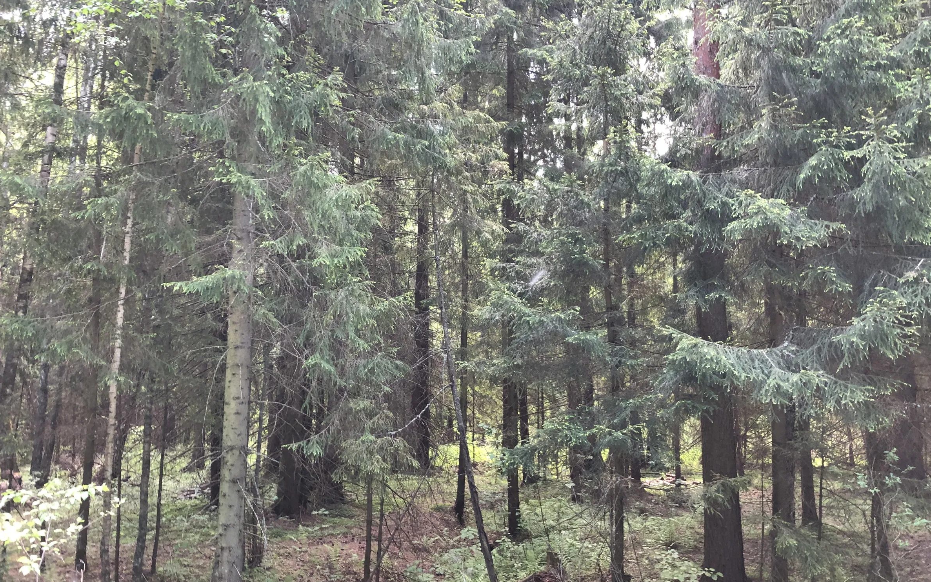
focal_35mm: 30
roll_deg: +1.1
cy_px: 303
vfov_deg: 41.8
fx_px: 761
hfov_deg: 62.9
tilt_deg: +5.2
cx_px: 469
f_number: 1.8
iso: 25
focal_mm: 4
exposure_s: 1/30
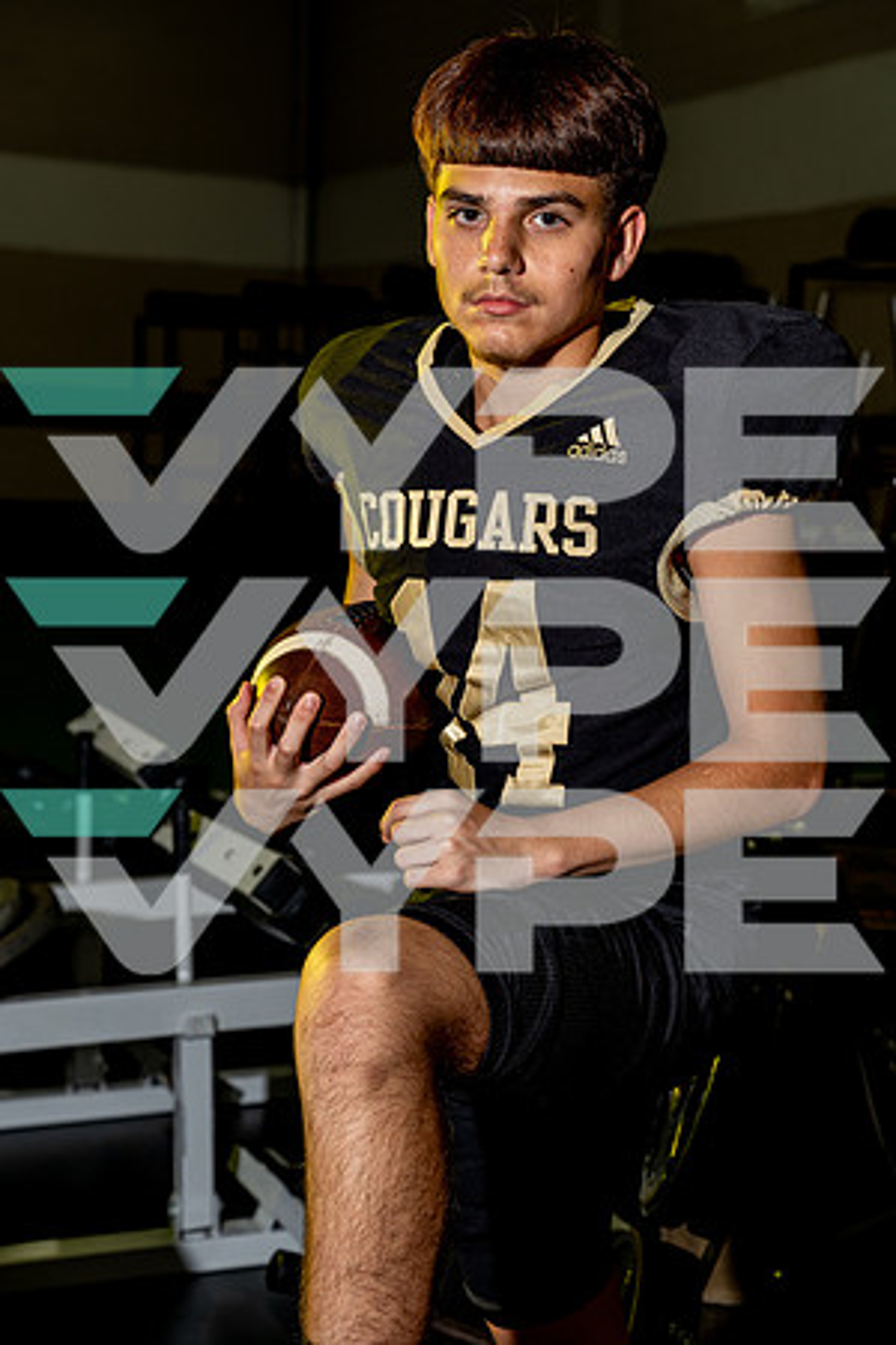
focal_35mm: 65
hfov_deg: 20.9
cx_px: 448
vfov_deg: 31.0
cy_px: 672
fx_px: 2426
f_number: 5.6
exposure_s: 1/250
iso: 250
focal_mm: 65
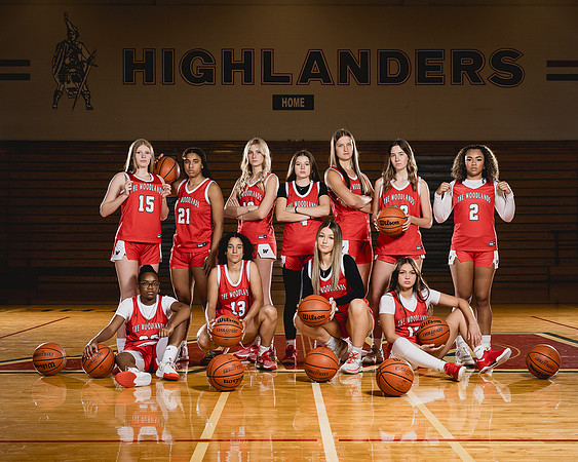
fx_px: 1010
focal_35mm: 59
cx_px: 296
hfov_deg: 31.9
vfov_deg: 25.8
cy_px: 232
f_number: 8
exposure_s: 1/250
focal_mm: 42
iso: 320
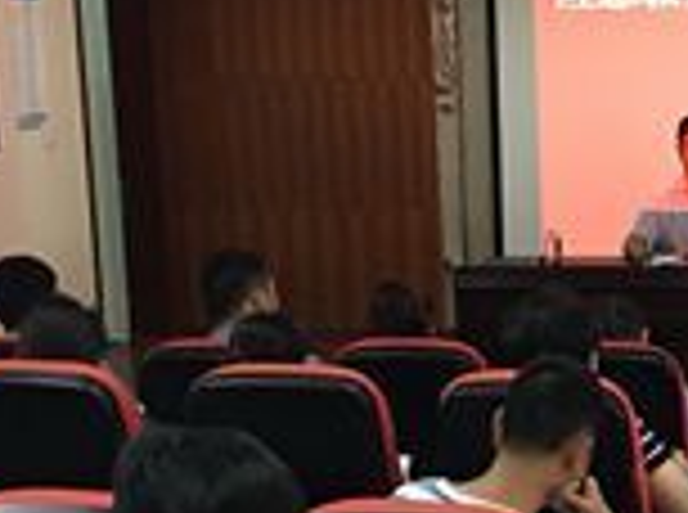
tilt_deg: -8.7
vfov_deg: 15.4
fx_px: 1884
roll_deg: +0.2
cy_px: 376
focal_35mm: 95
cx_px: 841
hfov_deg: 19.4
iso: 80
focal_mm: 4.15
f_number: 2.2
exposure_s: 1/10
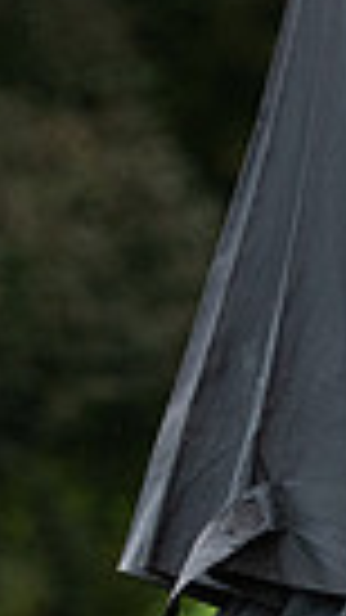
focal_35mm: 601
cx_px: 1101
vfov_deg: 3.6
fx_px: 9809
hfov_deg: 2.0
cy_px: 843
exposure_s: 1/1600
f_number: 4
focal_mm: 90
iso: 1000
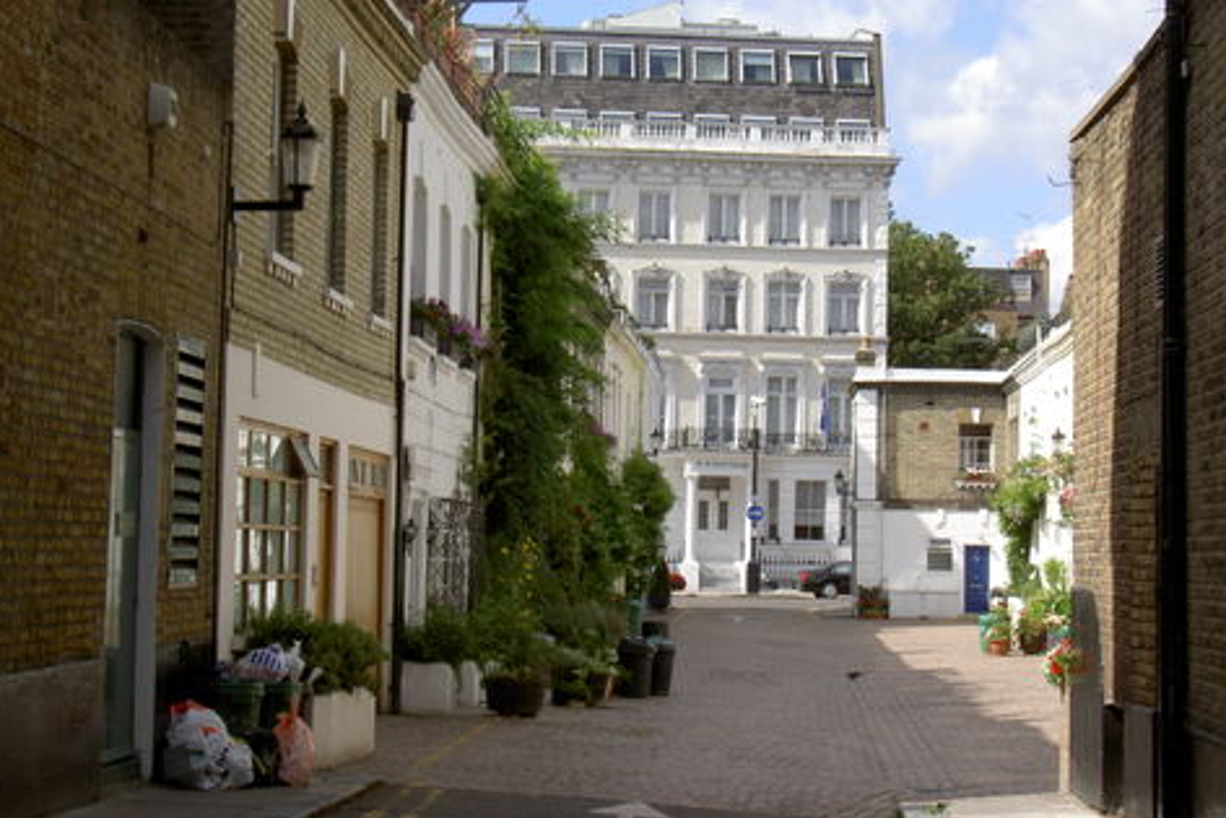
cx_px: 605
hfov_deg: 27.7
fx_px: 2487
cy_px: 384
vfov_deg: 18.7
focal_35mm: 73
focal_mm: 14.2
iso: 50
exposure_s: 1/200
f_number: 6.1
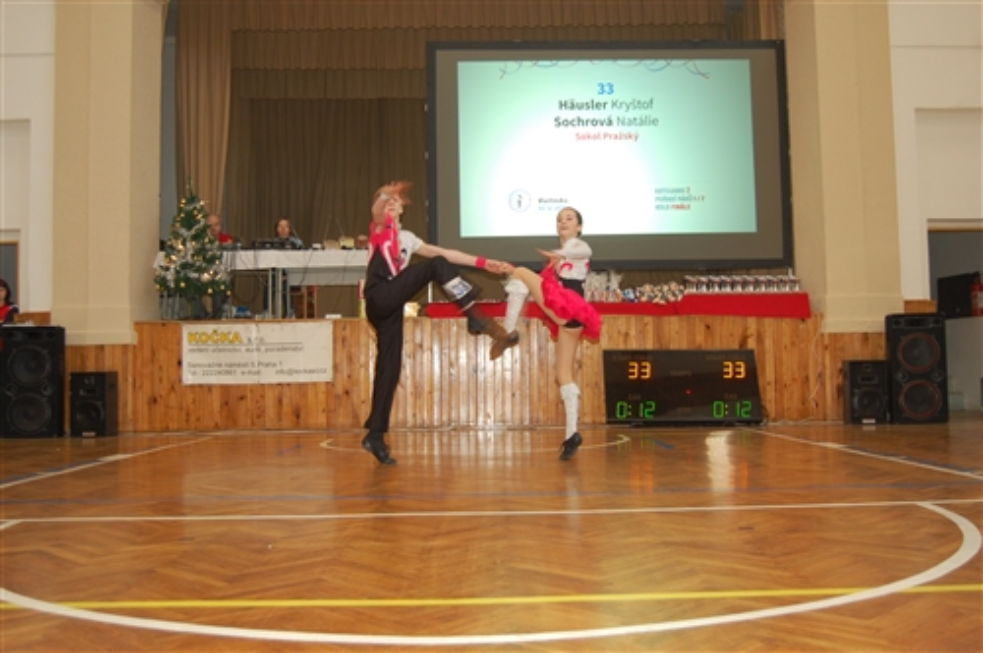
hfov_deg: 55.2
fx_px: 941
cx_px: 492
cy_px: 326
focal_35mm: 34
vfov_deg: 38.3
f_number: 3.8
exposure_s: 1/60
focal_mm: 23
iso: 400
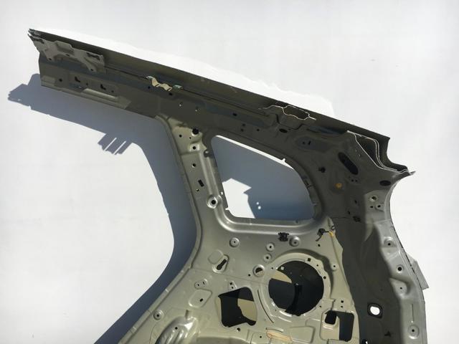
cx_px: 230
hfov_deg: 61.7
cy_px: 172
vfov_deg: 48.2
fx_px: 385
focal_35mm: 29
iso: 25
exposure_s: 1/3497
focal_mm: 4.15
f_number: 2.2
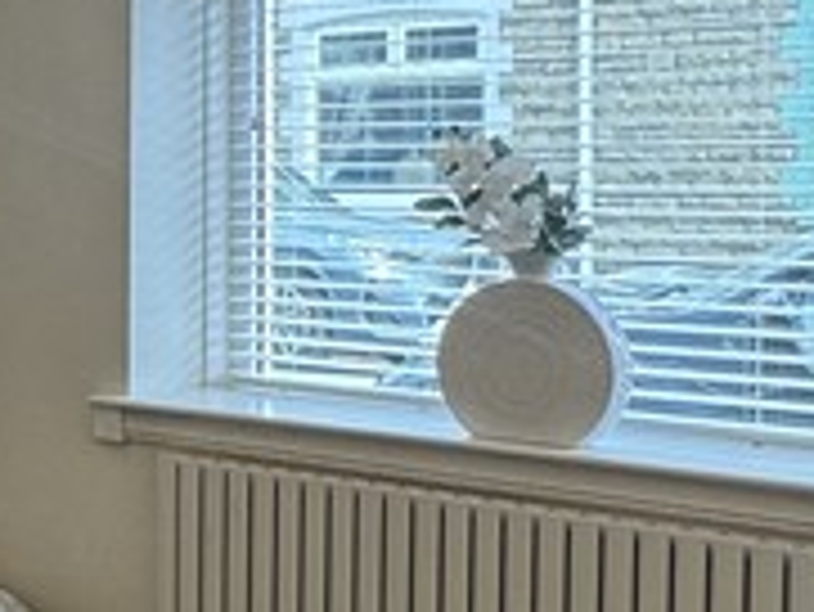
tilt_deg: -2.9
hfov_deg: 21.1
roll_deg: +1.6
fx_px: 1859
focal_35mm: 79
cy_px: 256
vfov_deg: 18.7
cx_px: -387
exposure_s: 1/100
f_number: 2.2
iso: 64
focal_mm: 2.22
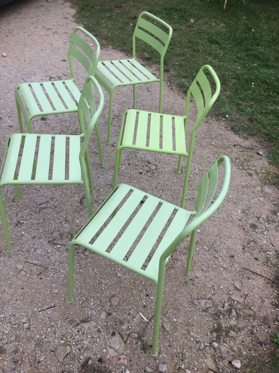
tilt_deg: -44.1
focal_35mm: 29
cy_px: 186
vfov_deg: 61.7
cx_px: 140
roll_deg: -6.8
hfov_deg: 48.2
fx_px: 312
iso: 32
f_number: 2.2
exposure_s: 1/659
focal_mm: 4.15
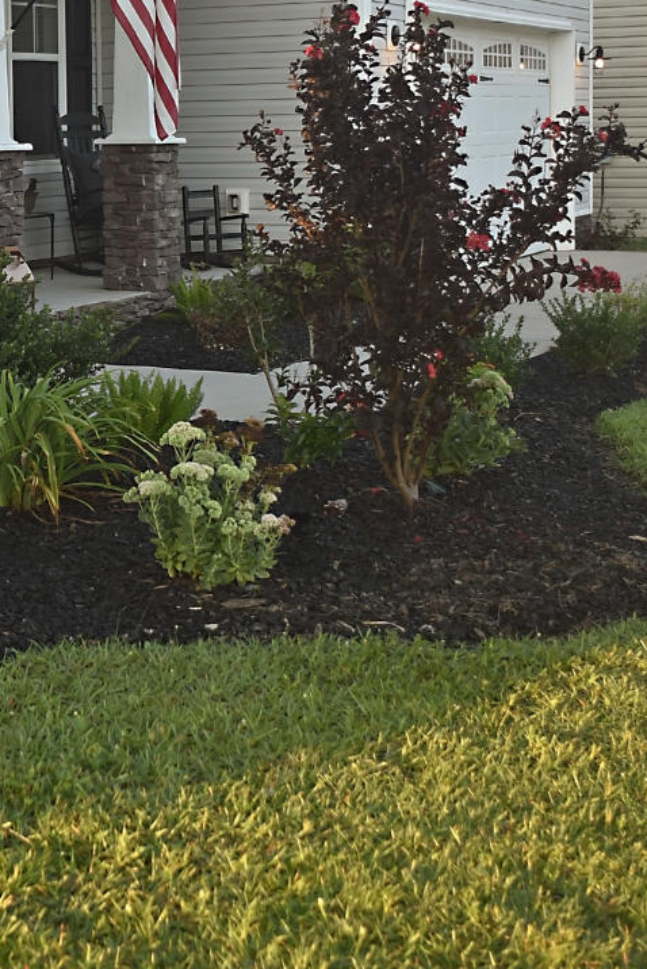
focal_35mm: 67
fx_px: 1804
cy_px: 276
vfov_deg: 29.7
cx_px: -91
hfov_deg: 19.4
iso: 100
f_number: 2.8
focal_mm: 24
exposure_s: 1/250
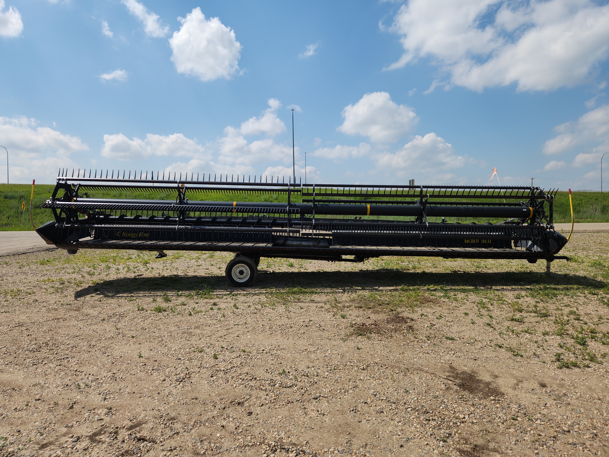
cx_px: 304
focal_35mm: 23
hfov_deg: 73.9
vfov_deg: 58.9
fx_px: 405
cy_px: 228
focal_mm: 5.4
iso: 20
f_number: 1.8
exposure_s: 1/2327
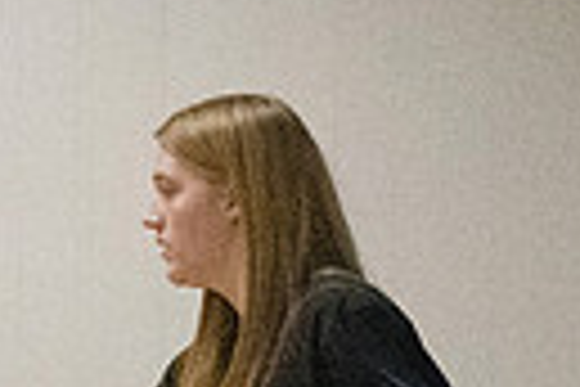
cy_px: 724
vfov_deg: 1.8
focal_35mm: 783
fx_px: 12614
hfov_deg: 2.6
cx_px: 252
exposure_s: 1/1250
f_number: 4
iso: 10000
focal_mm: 116
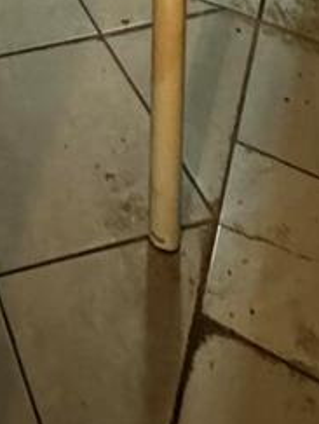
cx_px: -141
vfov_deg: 16.6
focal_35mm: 69
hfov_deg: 19.1
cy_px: -516
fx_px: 846
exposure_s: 1/30
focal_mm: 2.22
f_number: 2.2
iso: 1250
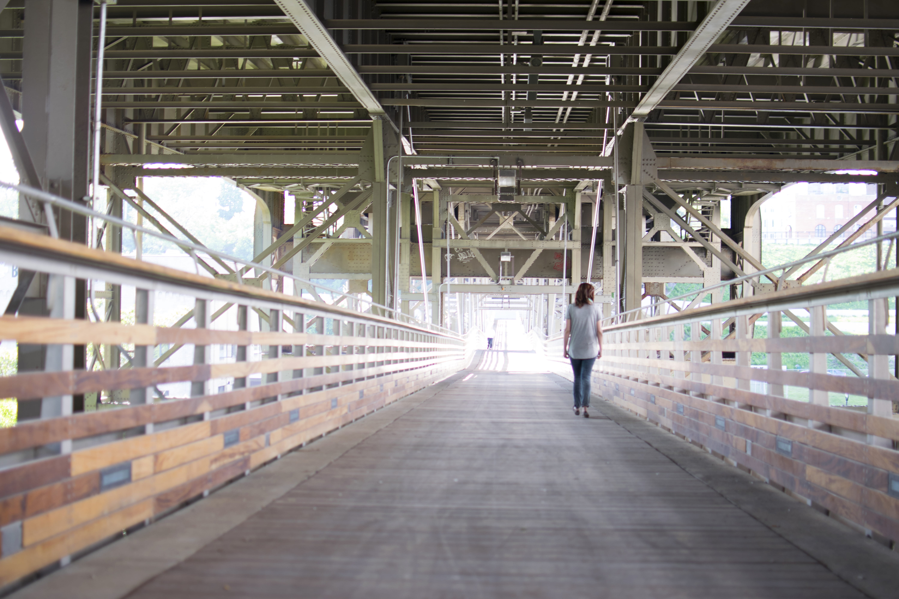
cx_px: 450
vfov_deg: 25.8
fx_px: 1311
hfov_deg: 37.9
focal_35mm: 52
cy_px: 300
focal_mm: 35
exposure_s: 1/100
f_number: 1.8
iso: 100
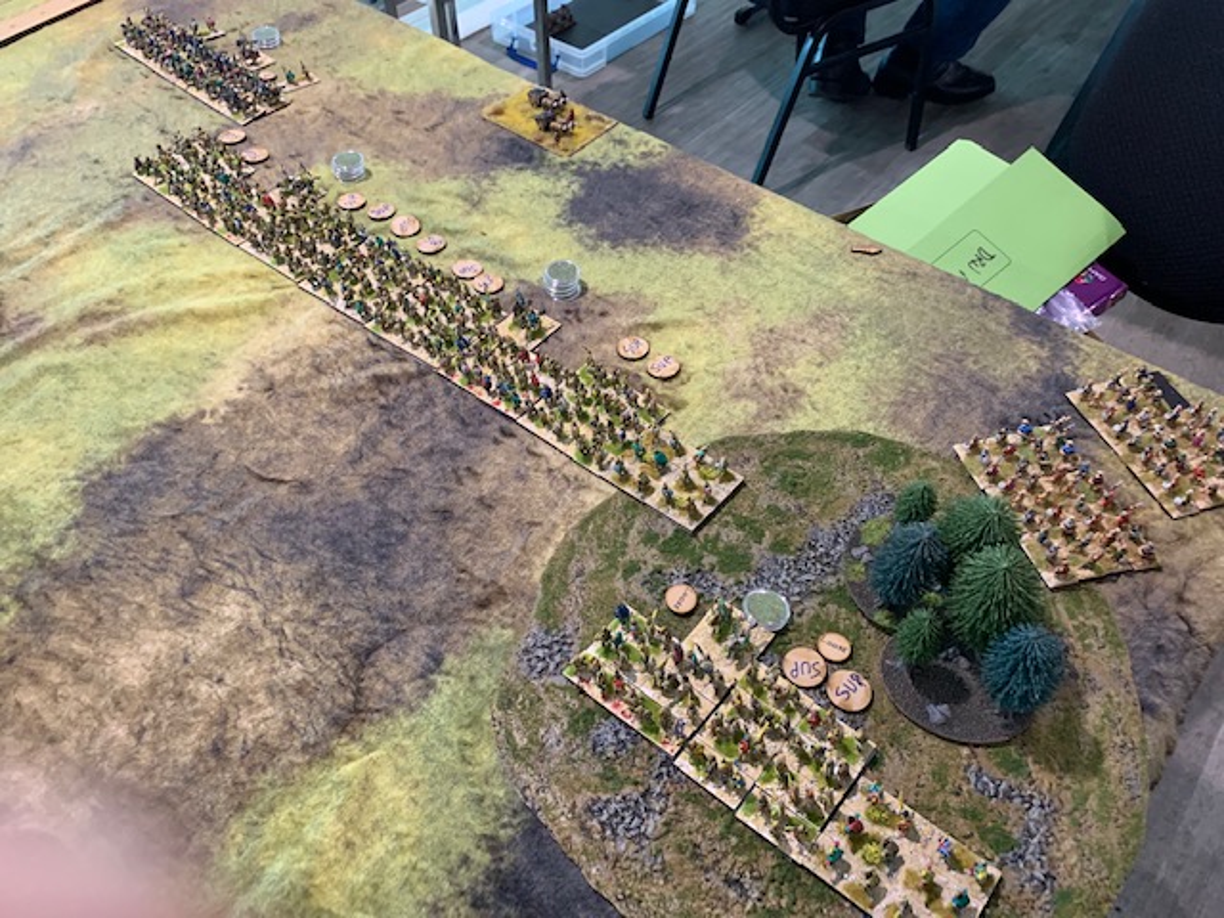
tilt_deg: -52.2
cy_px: 459
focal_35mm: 26
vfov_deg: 53.1
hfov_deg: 67.3
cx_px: 612
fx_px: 919
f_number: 1.8
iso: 320
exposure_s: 1/50
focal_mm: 4.25
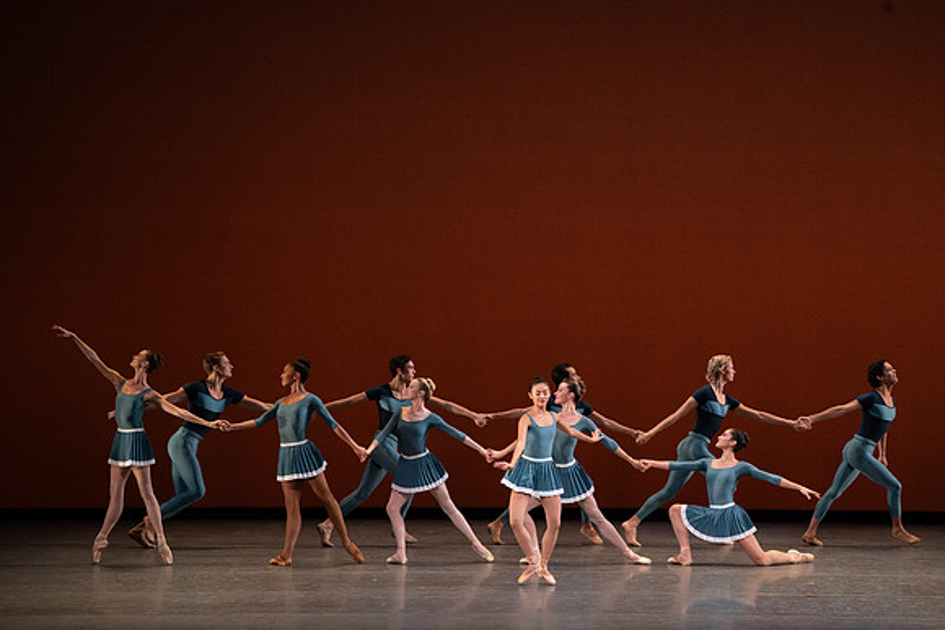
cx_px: 472
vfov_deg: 7.4
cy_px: 315
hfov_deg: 11.1
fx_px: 4857
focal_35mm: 185
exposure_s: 1/400
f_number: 9
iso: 5000
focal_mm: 185
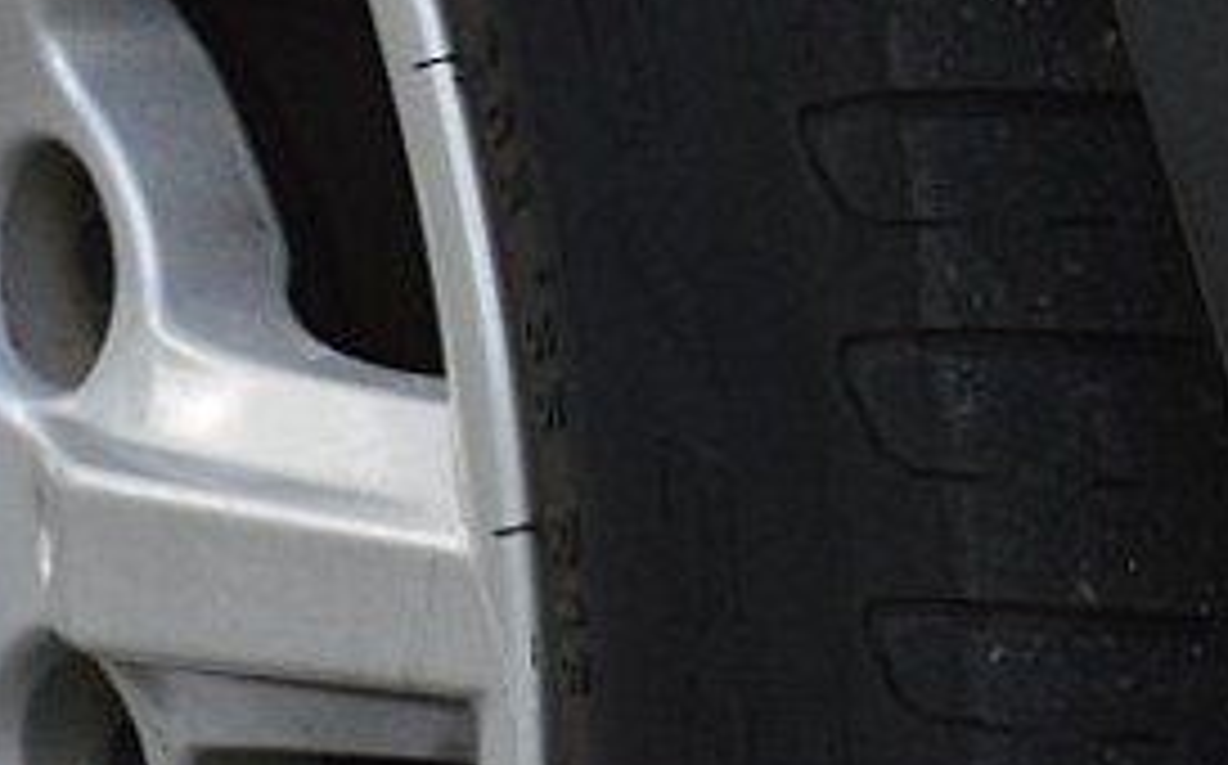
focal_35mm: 364
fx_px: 12169
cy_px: -1206
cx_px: 2676
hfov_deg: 5.6
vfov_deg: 3.5
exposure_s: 1/160
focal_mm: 40
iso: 400
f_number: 9
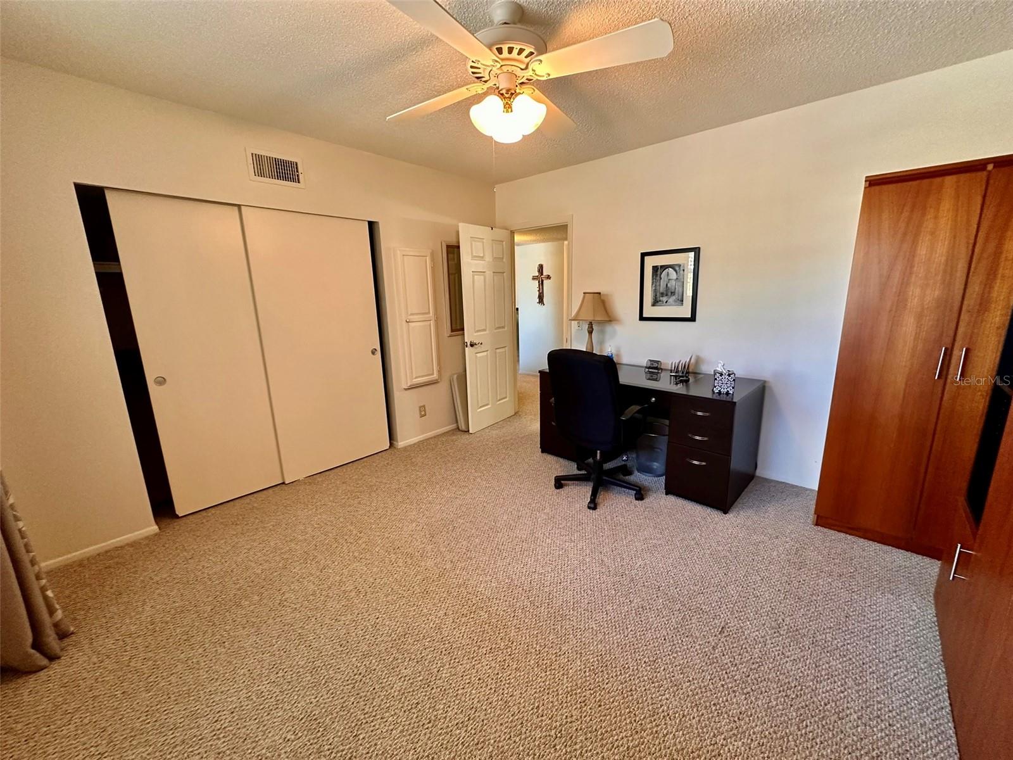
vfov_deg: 85.7
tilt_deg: -12.7
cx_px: 506
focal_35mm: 14
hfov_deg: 102.1
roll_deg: +1.4
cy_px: 380
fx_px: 410
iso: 320
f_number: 2.2
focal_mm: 2.22
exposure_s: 1/60
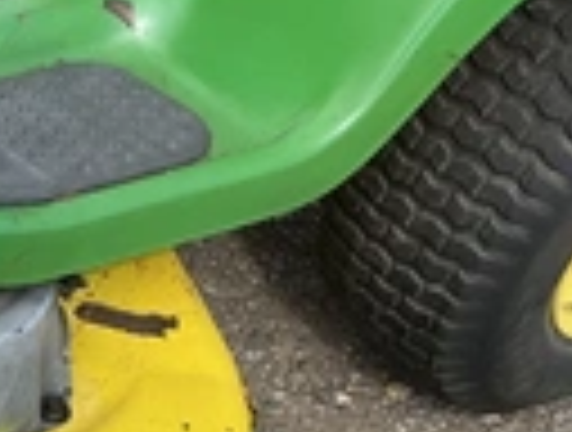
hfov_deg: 19.9
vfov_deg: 16.2
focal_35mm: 91
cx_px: -144
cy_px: 356
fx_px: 1508
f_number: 1.8
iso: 25
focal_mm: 3
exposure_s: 1/829
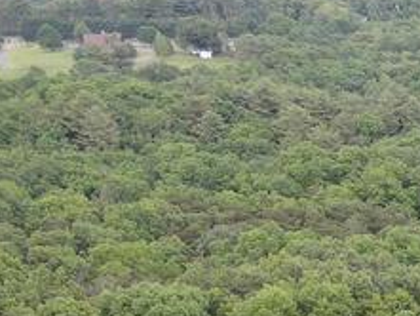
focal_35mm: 111
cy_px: 600
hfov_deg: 13.6
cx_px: 958
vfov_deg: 12.1
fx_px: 1348
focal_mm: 4.5
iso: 100
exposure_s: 1/80
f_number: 2.8
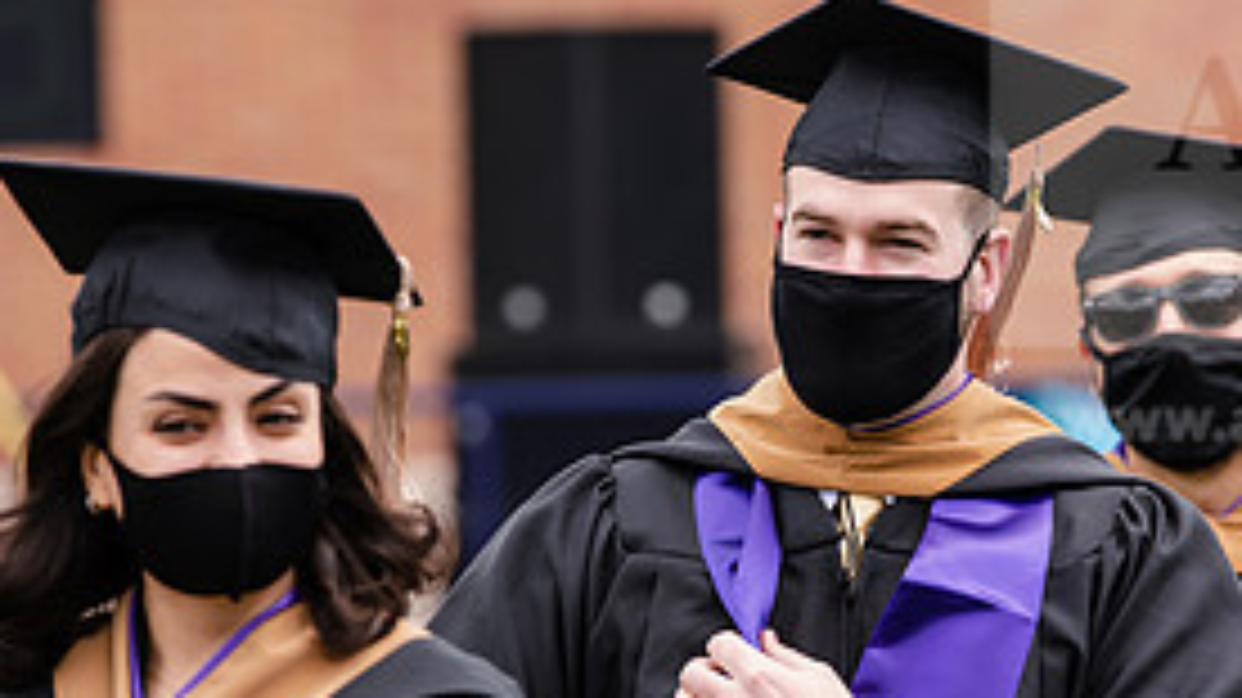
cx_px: 855
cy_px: 516
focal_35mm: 419
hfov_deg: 5.2
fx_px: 13794
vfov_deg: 2.9
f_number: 5
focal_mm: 190
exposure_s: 1/640
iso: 400
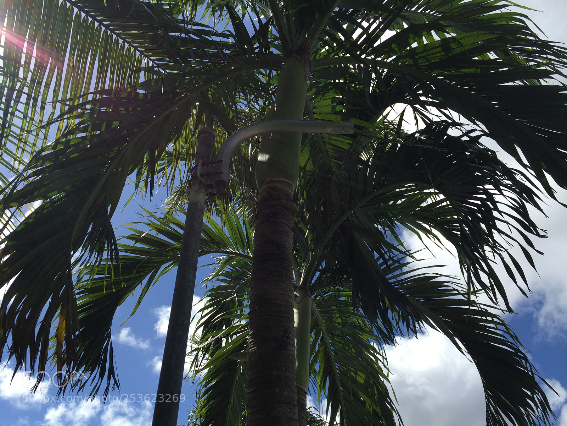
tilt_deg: +43.2
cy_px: 213
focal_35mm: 29
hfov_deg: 61.7
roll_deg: -0.5
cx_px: 284
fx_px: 475
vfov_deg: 48.2
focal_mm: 4.15
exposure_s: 1/2083
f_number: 2.2
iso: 32
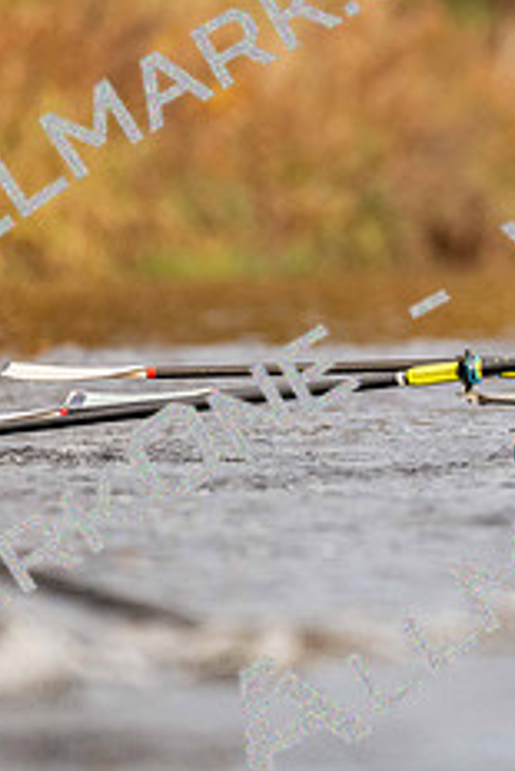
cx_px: 914
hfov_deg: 0.9
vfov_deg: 1.4
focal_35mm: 1499
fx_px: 32116
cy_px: 287
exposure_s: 1/2500
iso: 2500
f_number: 4
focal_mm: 600
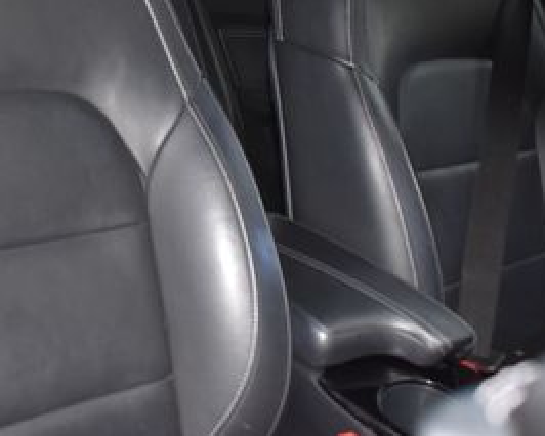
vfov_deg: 24.0
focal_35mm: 61
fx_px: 984
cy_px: 6
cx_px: 197
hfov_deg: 30.8
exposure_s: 1/100
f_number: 5
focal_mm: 18
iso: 800
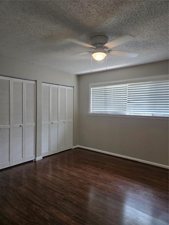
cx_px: 84
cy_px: 112
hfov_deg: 58.9
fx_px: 150
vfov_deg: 73.9
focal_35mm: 23
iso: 160
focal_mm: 5.4
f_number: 1.8
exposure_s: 1/120
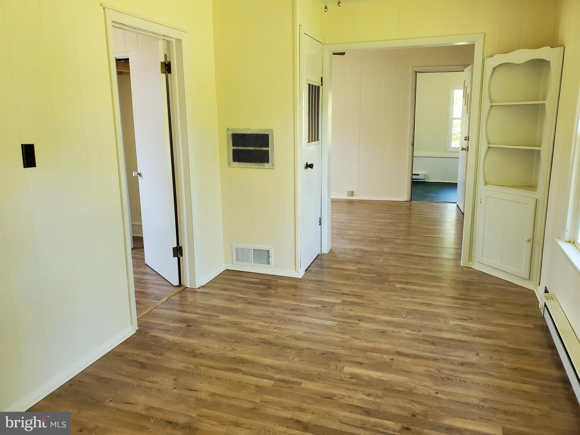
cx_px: 290
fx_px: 436
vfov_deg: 53.1
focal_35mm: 26
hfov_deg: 67.3
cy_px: 218
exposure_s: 1/120
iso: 320
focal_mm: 4.3
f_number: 2.4
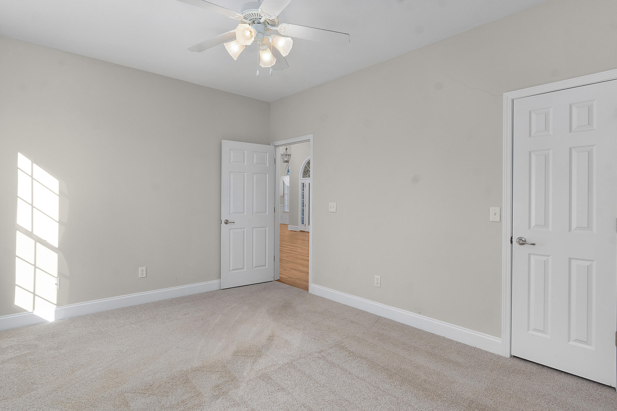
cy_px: 195
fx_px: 308
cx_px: 322
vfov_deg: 67.3
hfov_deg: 90.0
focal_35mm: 18
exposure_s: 1/40
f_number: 7.1
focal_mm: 16
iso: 320
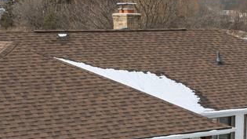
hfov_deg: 25.0
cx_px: 132
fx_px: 557
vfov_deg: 14.0
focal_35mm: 85
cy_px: 141
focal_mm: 12.3
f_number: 8
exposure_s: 1/320
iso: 100
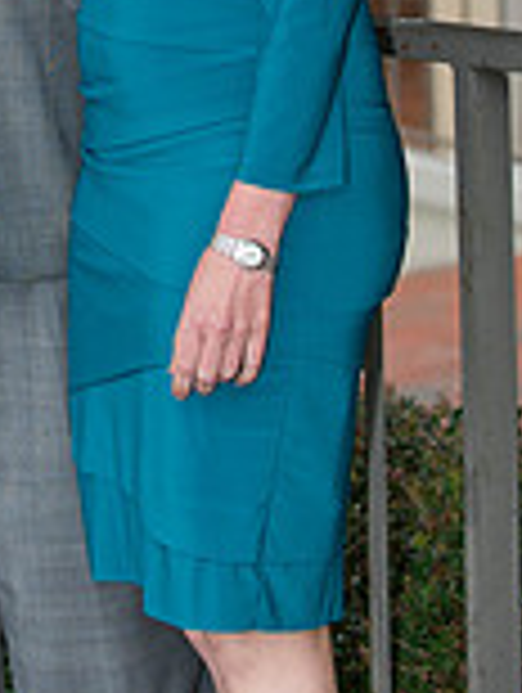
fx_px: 4491
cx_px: -7
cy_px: -279
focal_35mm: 224
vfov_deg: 8.7
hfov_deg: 6.6
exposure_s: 1/125
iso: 400
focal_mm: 80
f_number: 4
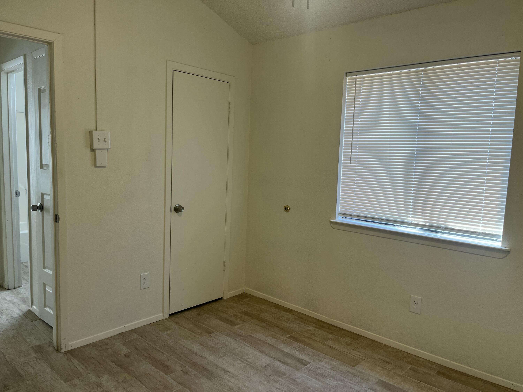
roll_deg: -1.9
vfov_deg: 53.1
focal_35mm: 26
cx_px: 262
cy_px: 196
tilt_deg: -5.9
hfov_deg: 67.3
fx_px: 393
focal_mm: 5.1
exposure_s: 1/120
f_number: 1.6
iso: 64
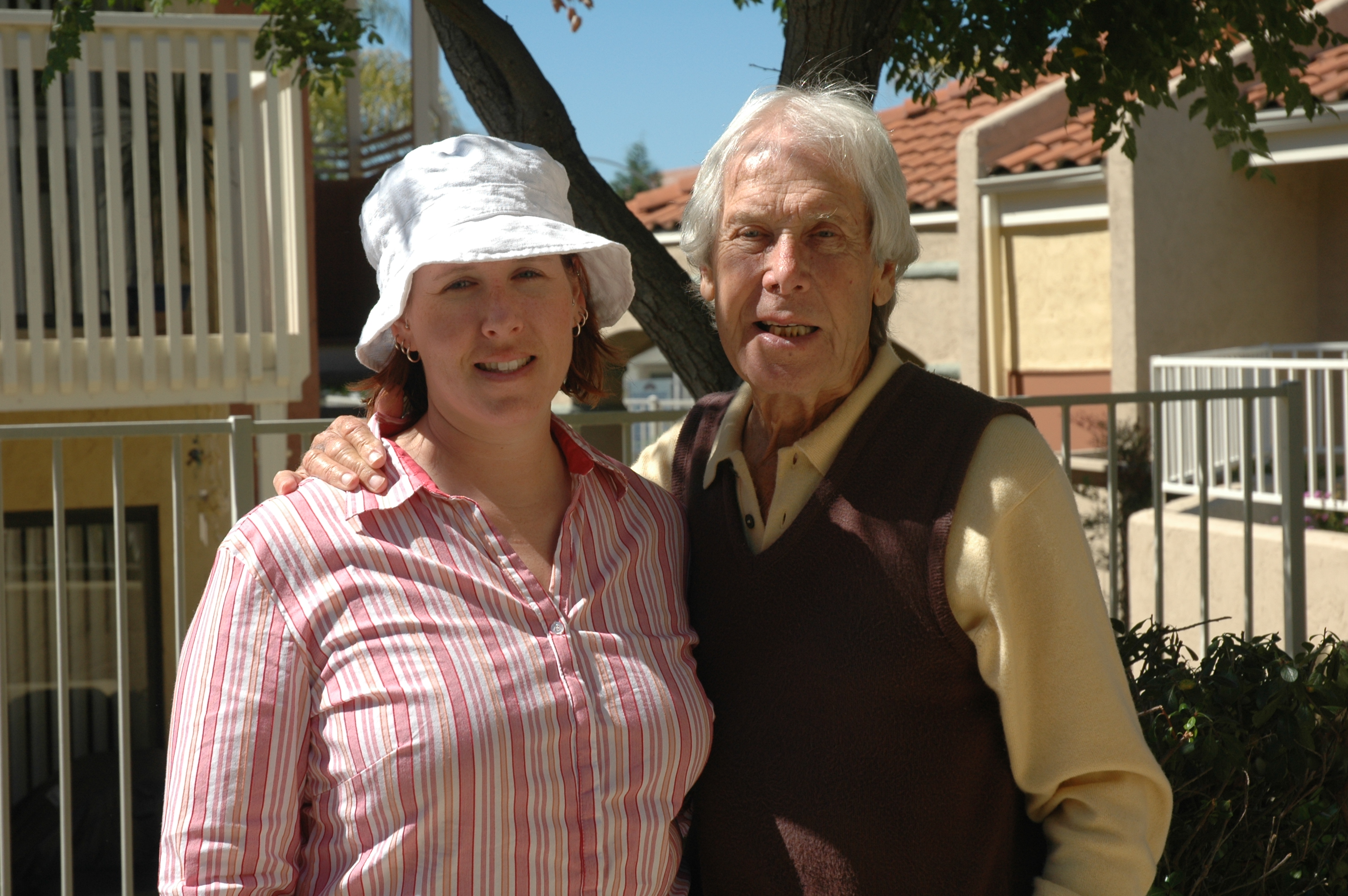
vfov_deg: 18.9
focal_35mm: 72
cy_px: 448
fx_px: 2694
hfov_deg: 28.1
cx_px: 674
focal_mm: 48
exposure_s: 1/500
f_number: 7.1
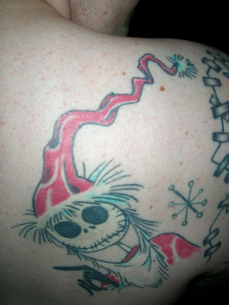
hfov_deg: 40.7
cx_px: 114
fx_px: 309
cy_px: 152
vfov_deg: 52.6
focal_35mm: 35
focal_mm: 5.8
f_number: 3
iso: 50
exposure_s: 1/60.1
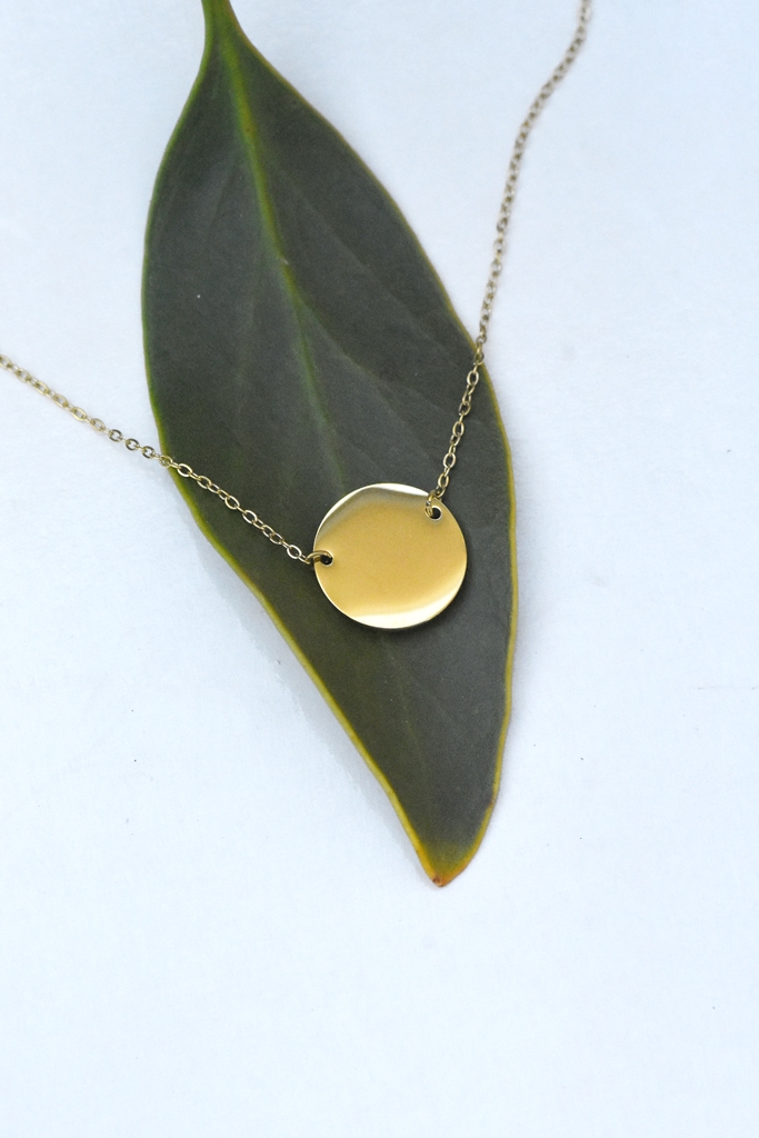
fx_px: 4979
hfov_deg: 8.7
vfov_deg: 13.0
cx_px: 380
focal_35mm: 158
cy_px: 569
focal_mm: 105
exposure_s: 1/8000
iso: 3200
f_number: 7.1
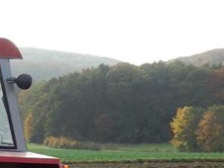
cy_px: 215
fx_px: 821
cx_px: -124
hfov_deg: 14.4
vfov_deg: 11.4
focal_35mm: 127
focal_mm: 6.4
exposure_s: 1/400
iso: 125
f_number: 4
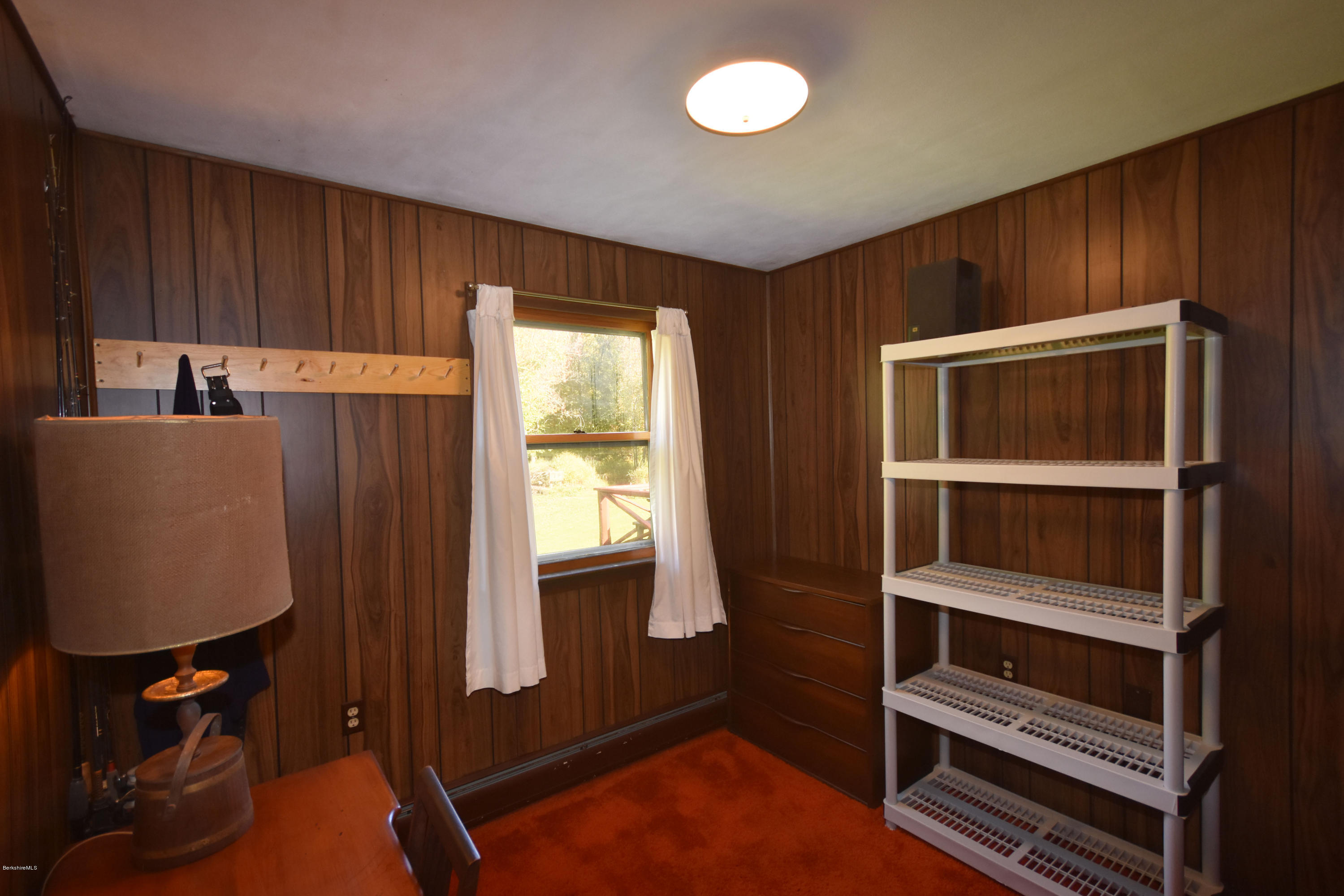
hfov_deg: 100.4
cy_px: 448
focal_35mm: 15
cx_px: 672
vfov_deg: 77.3
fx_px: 560
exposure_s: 1/60
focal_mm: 10
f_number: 4
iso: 720
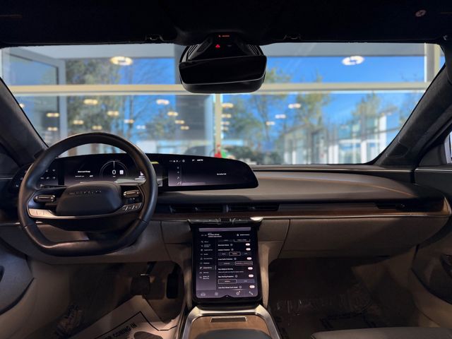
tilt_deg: -0.7
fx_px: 313
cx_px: 226
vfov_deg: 56.8
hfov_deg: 71.6
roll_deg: +1.1
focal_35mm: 24
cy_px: 170
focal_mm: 6.76
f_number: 1.78
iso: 160
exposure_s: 1/123
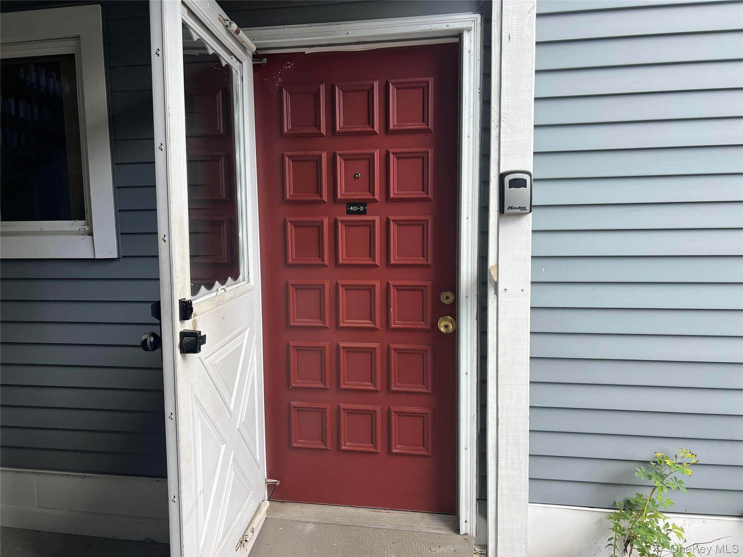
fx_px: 558
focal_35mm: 26
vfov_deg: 53.1
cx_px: 372
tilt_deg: -6.1
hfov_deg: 67.3
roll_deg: +0.8
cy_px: 278
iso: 40
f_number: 1.5
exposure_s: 1/275
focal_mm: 5.7
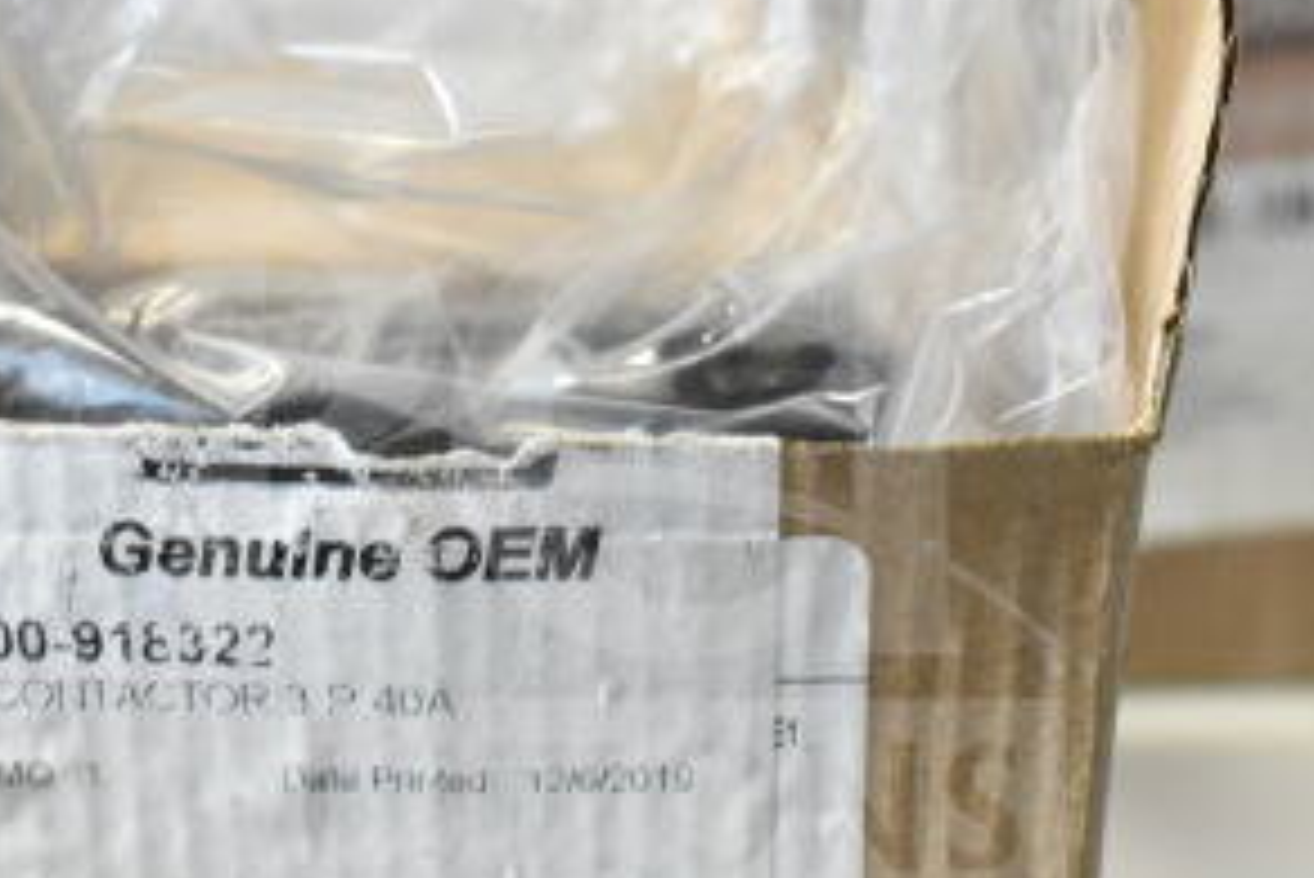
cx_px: 558
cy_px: 556
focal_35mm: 69
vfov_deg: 19.7
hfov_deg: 29.2
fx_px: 2520
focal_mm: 22
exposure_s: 1/60
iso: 1600
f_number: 4
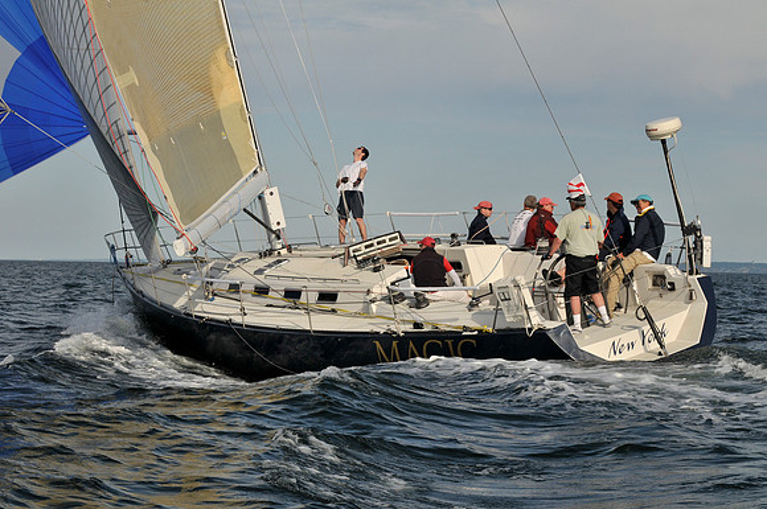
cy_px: 254
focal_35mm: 210
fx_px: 4468
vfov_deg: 6.5
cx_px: 384
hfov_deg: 9.8
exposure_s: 1/1000
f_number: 10
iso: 250
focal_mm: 140
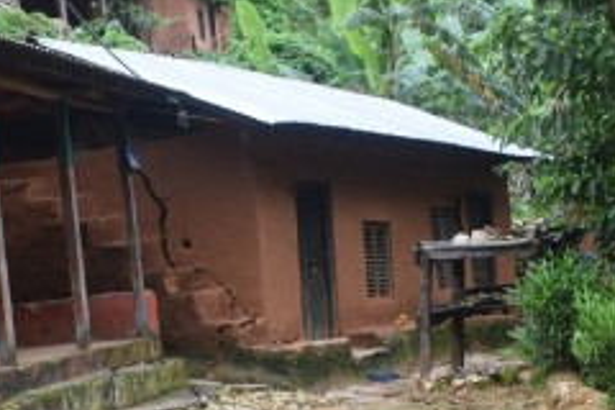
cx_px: 256
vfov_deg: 18.5
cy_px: 396
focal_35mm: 72
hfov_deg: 28.0
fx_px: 1230
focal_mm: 18
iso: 400
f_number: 7.1
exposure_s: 1/200
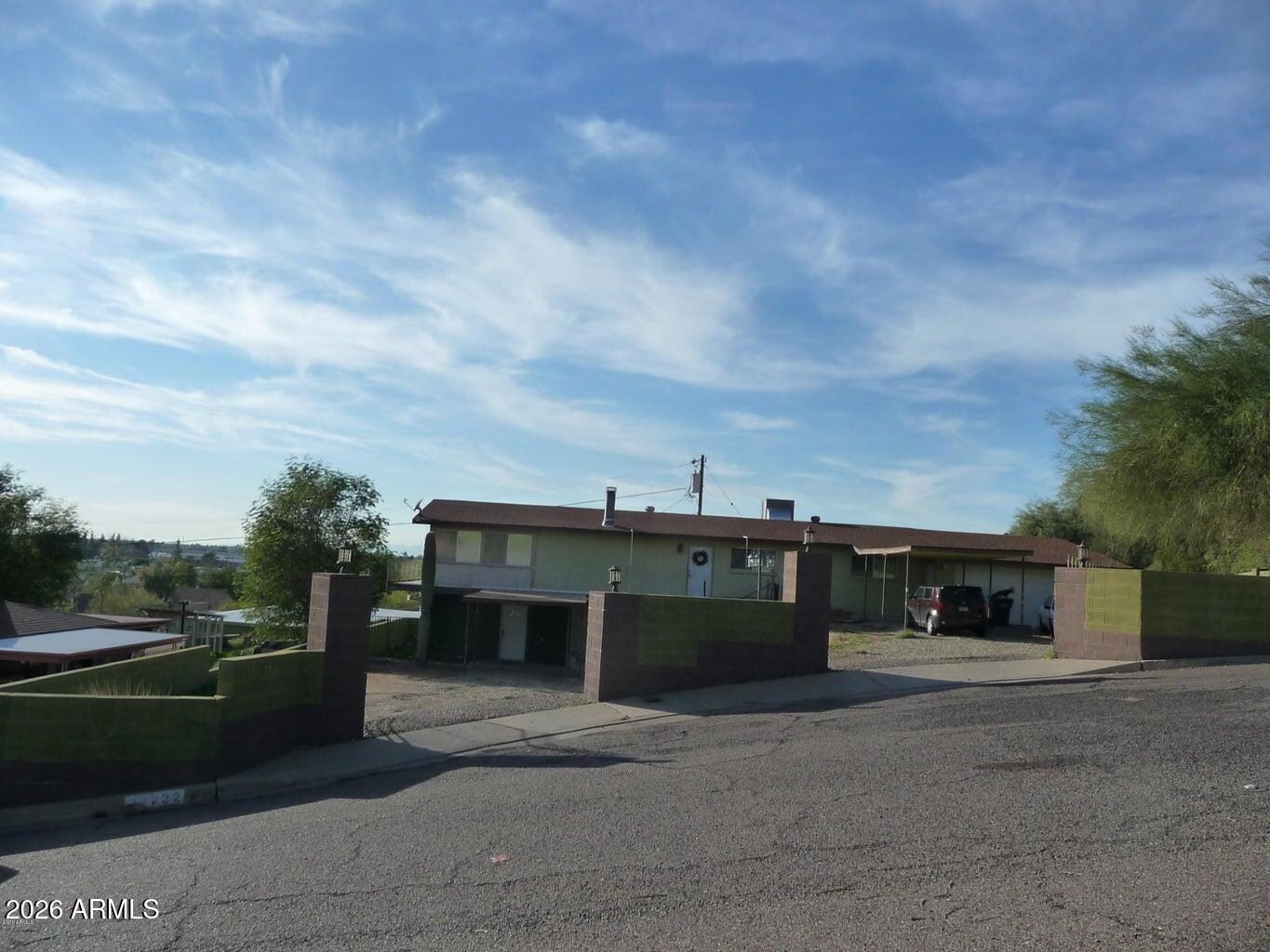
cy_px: 476
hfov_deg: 63.4
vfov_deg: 49.8
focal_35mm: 28
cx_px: 635
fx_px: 1027
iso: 160
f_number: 8
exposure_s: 1/400
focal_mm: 4.7
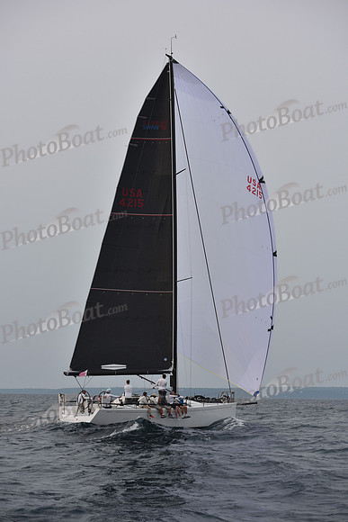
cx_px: 174
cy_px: 261
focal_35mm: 70
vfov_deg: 28.8
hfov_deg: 19.5
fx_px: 1014
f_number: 5
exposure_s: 1/1000
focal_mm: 70
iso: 250
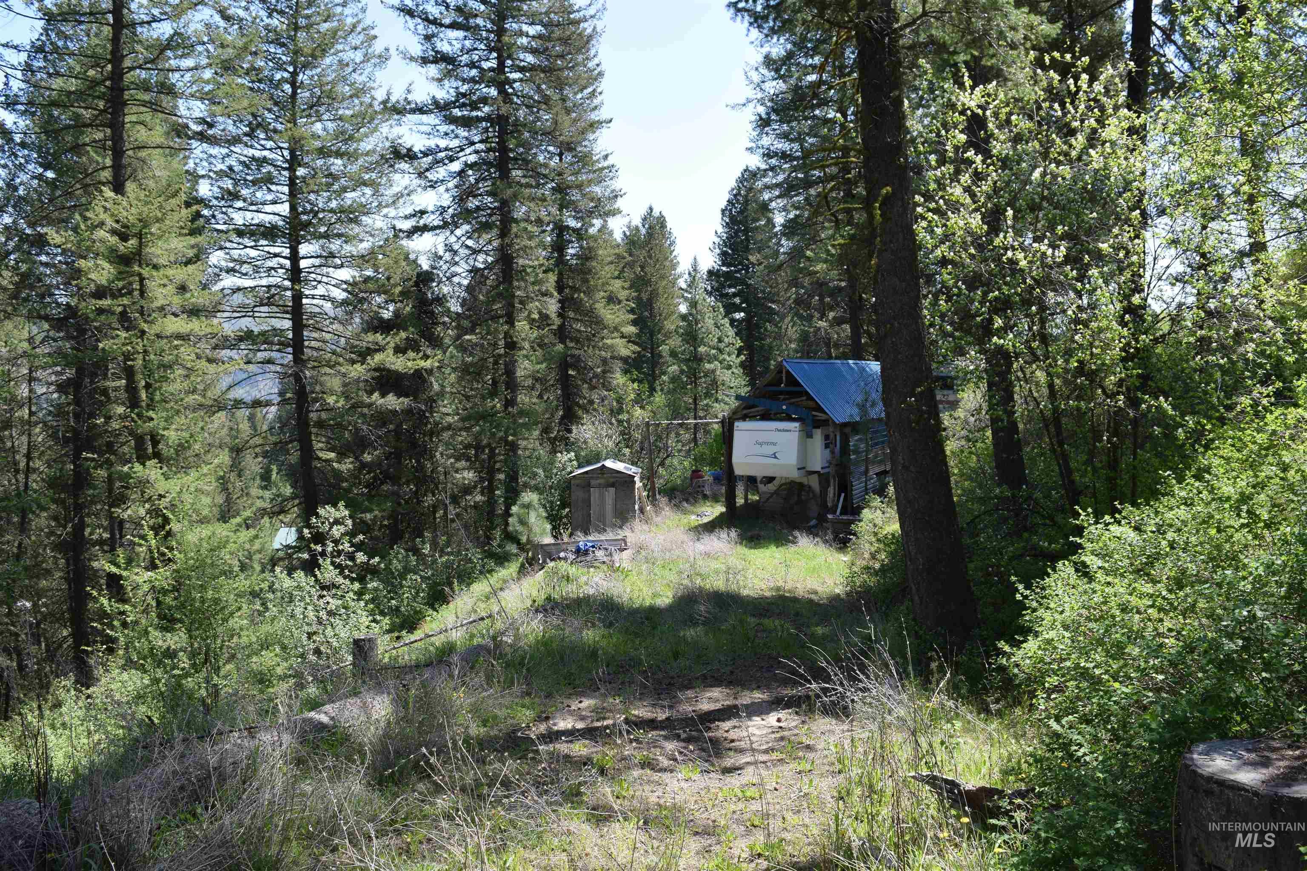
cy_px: 436
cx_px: 654
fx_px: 980
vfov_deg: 47.9
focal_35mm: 27
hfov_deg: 67.4
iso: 200
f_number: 7.1
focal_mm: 18
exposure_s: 1/250
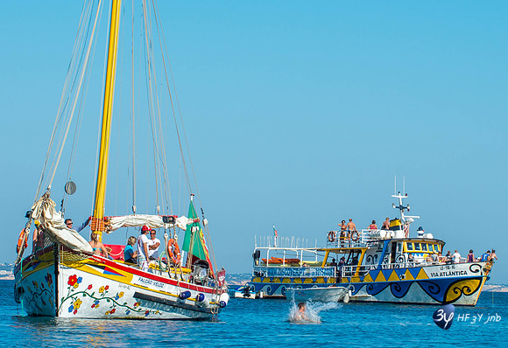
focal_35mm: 227
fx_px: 3231
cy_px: 168
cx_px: 319
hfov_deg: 9.0
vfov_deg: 6.2
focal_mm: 116
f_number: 11
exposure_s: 1/400
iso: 200
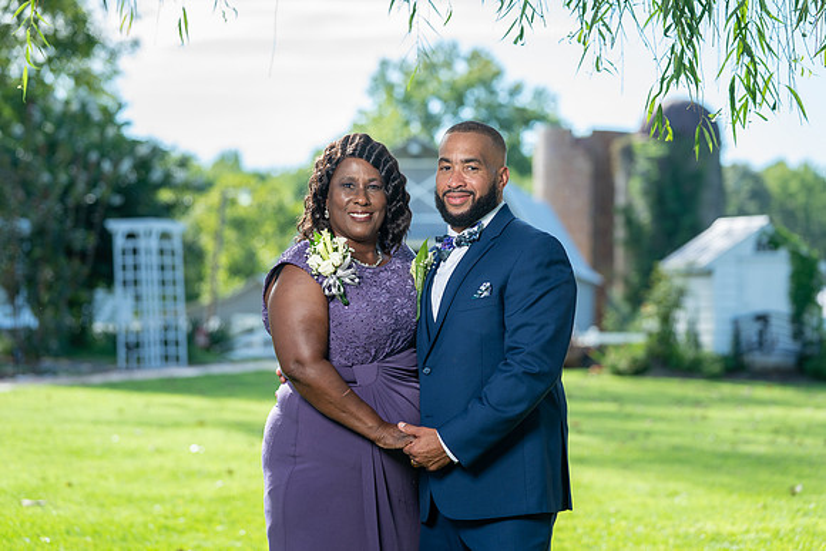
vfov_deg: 11.9
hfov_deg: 17.7
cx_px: 408
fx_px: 2652
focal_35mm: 116
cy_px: 275
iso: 100
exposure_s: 1/200
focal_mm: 113
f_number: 4
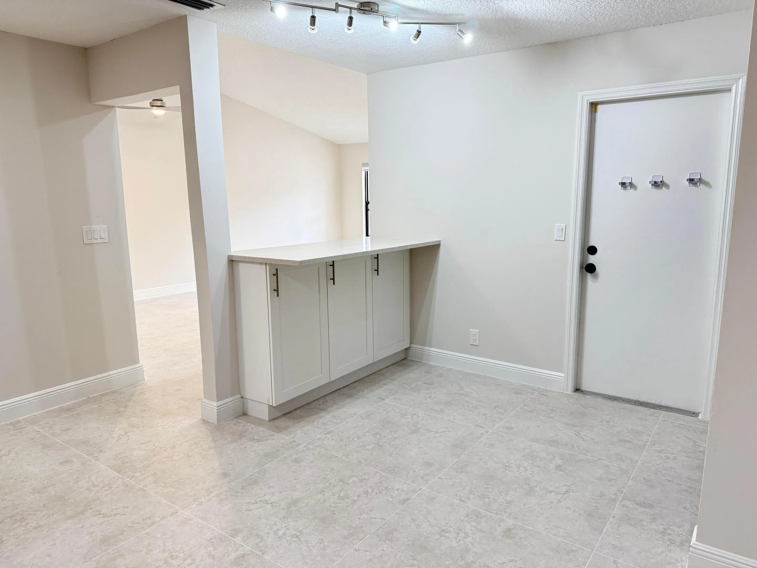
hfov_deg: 71.6
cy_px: 284
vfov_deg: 56.8
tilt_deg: -10.1
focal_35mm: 24
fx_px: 525
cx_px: 378
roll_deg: -0.2
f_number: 1.78
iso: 320
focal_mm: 6.76
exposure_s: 1/120
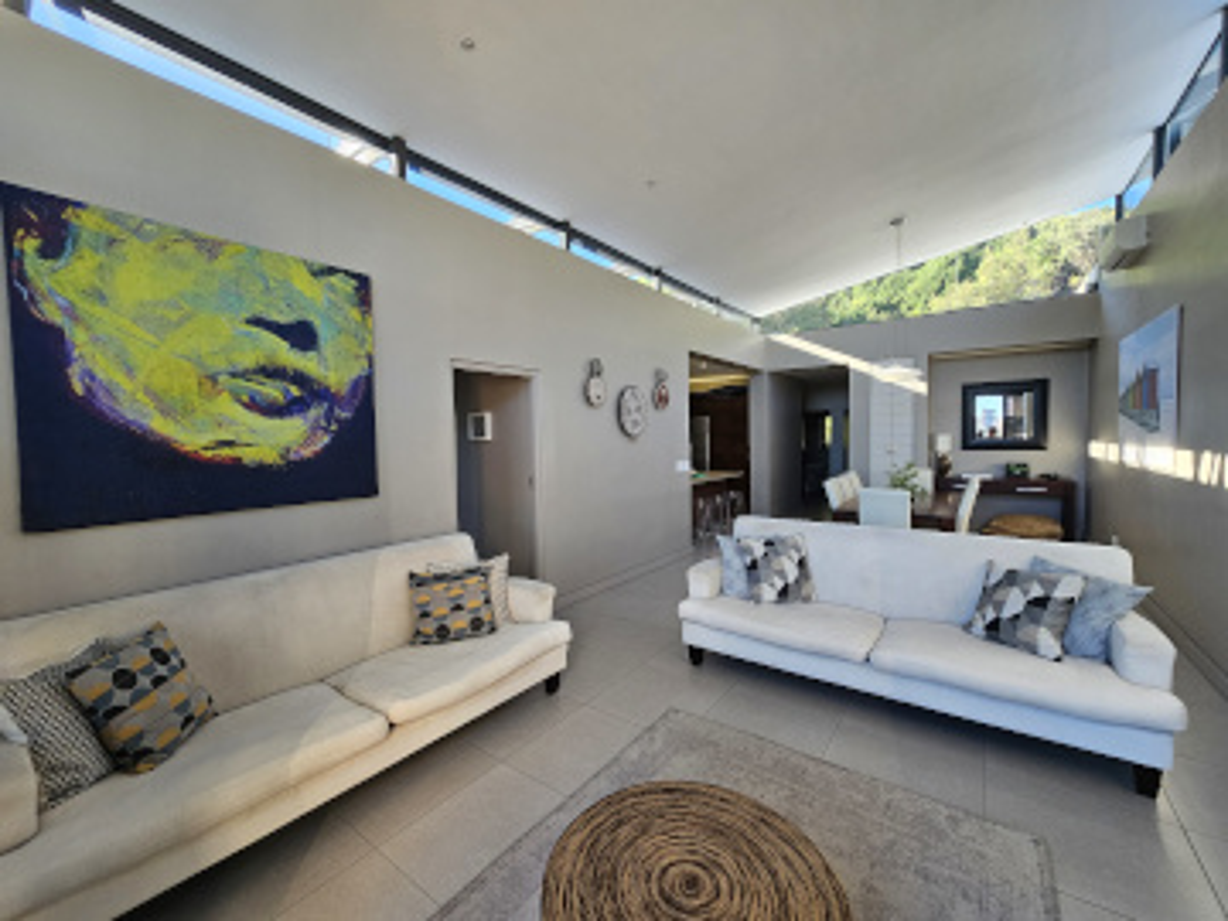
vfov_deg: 89.9
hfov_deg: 106.2
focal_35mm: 13
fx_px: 461
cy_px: 460
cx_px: 614
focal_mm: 2.2
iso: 80
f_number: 2.2
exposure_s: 1/202
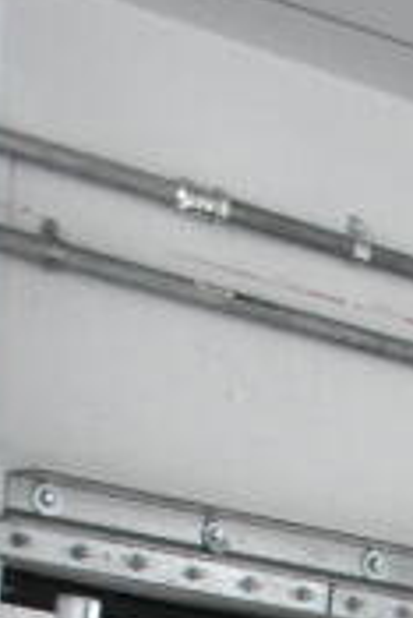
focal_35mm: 141
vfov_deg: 11.9
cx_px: 650
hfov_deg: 9.4
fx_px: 2421
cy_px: 1451
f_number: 3.5
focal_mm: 18
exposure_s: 1/30
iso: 7200
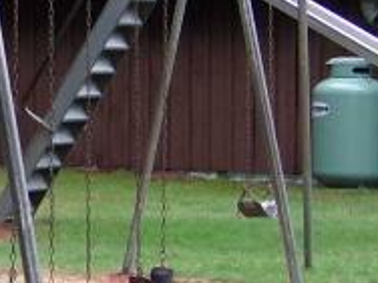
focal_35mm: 223
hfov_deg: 8.7
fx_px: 2435
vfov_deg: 6.6
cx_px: -109
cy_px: 26
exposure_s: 1/120
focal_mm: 7.2
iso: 100
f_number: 3.6
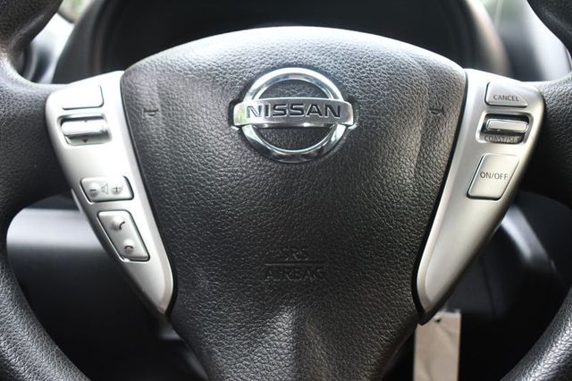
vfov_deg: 34.2
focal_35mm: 39
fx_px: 619
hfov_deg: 49.6
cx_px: 286
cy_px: 190
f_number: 4
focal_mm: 26
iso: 1250
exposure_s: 1/125
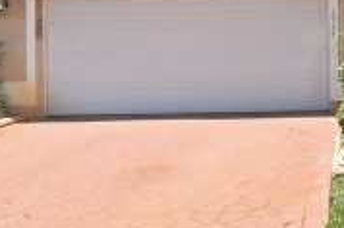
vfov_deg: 24.0
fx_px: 515
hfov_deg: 33.1
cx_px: 363
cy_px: 8
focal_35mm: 54
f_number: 8
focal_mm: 12
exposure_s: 1/200
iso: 100
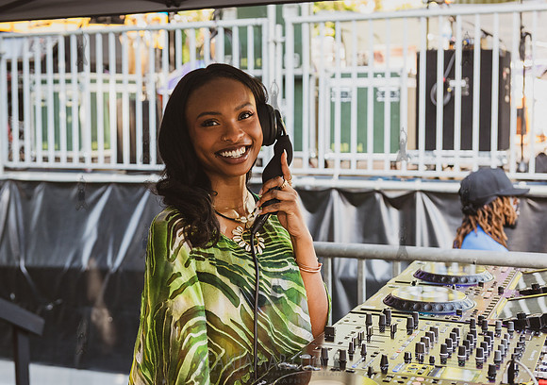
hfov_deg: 33.1
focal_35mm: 60
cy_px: 186
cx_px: 249
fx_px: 921
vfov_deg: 23.6
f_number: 4
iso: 1600
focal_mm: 55
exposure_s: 1/400
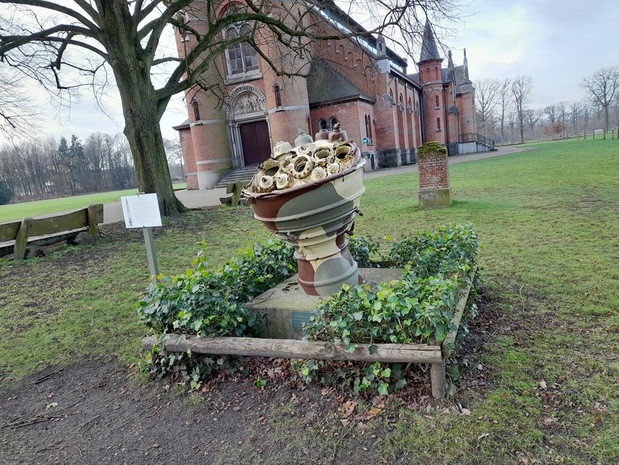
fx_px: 447
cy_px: 232
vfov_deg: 54.9
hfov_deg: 69.4
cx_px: 310
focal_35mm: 25
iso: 32
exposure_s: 1/100
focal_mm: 4.6
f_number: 2
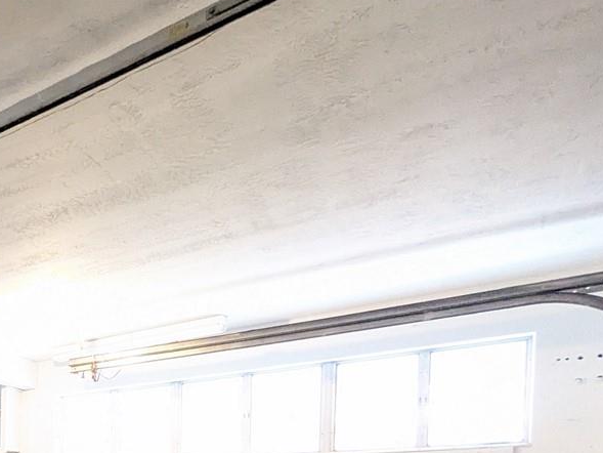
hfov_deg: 33.9
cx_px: -195
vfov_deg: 31.9
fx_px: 662
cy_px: 533
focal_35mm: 38
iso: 1477
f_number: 2.2
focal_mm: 1.83
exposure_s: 1/30
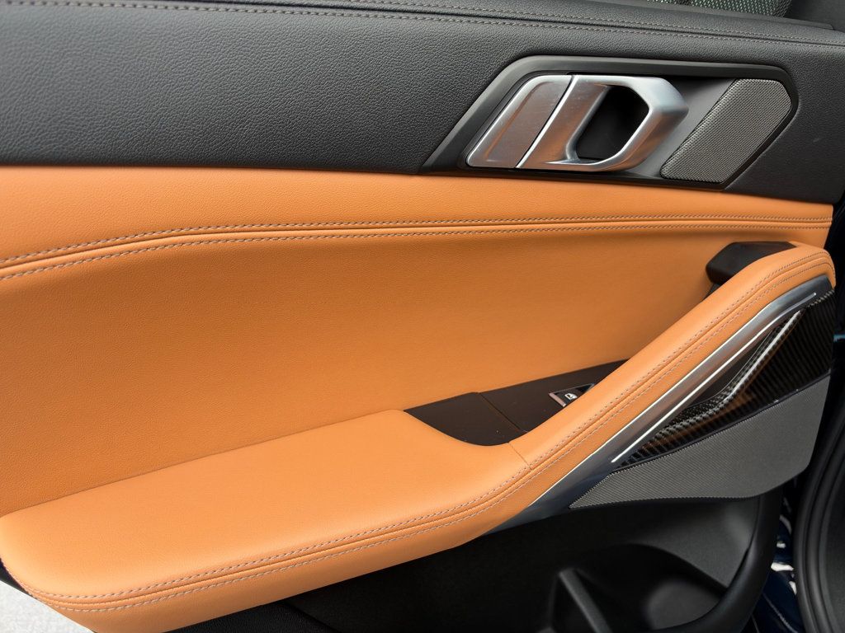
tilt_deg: -24.7
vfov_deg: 56.8
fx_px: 586
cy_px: 316
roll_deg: +4.4
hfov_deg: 71.6
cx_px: 422
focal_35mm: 24
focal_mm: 6.93
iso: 64
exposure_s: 1/286
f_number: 1.8
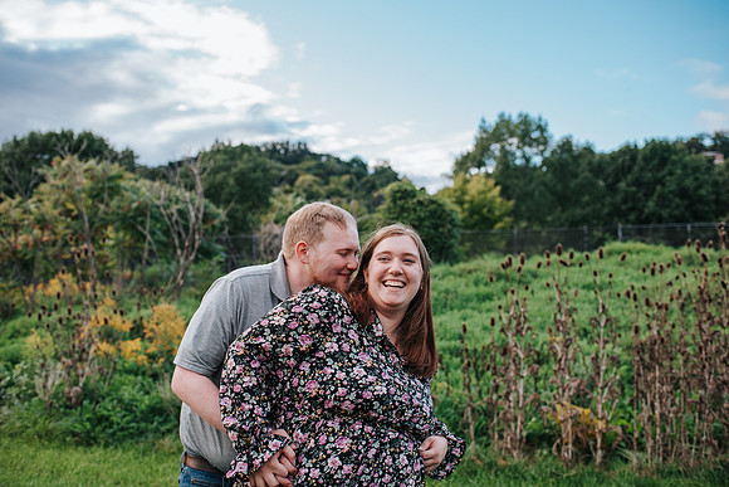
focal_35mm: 35
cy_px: 244
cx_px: 364
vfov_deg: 37.9
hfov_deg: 54.4
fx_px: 709
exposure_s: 1/1250
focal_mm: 35
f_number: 3.2
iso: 720
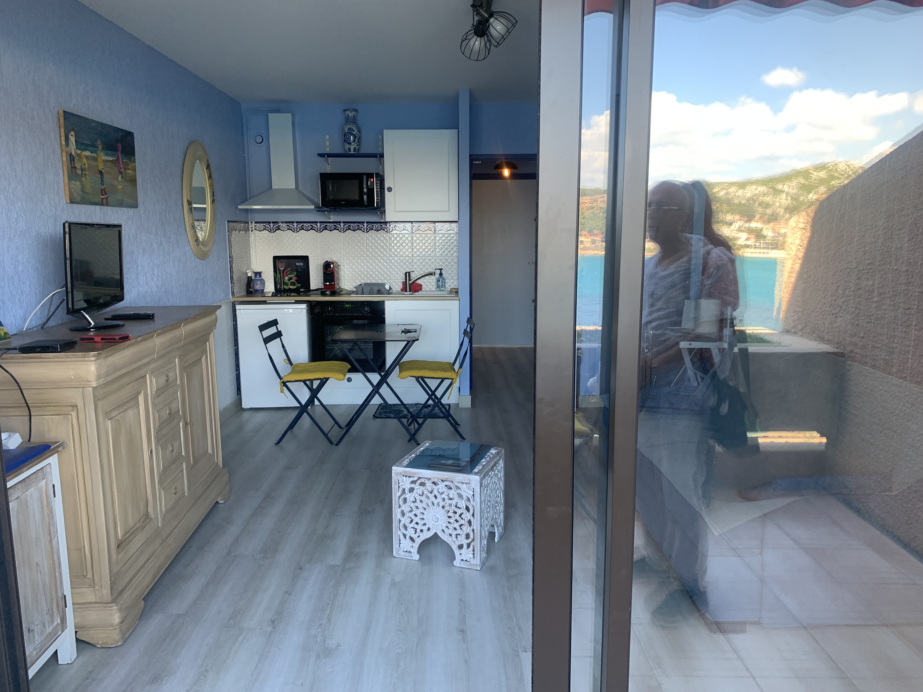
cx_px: 462
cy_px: 346
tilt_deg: -9.6
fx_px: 693
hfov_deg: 67.3
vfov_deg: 53.1
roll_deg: +0.8
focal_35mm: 26
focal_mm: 4.25
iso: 64
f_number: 1.8
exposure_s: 1/121
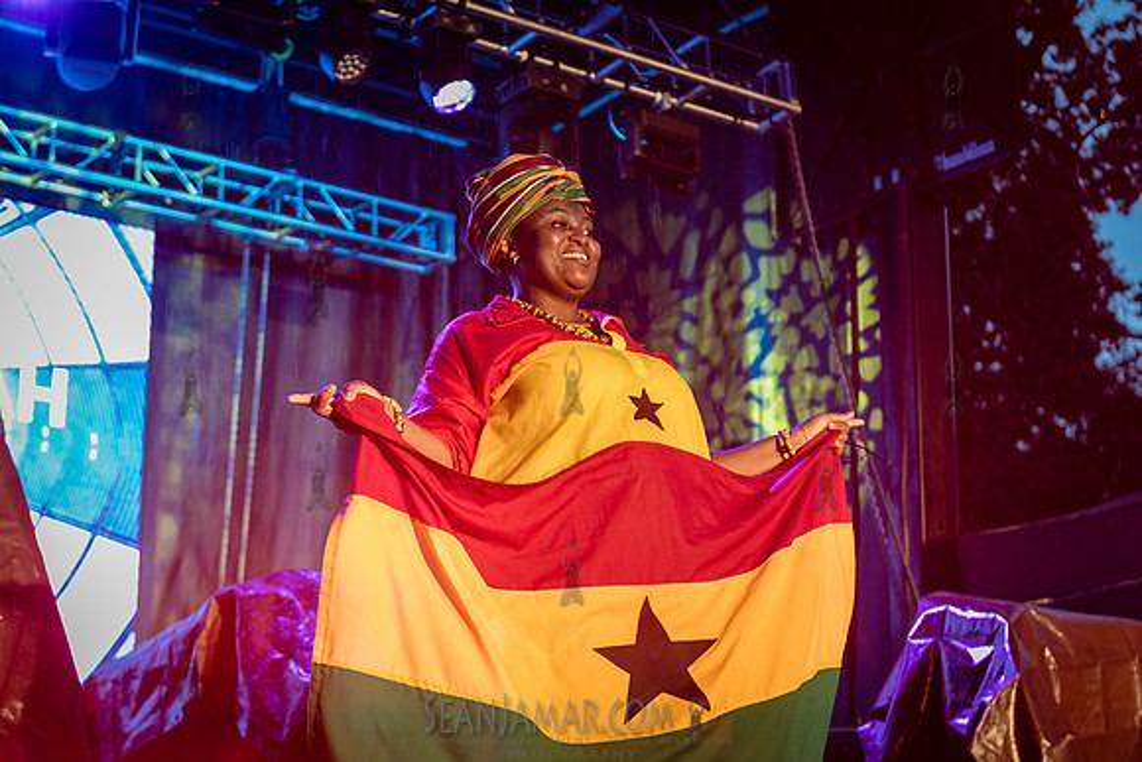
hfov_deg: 28.8
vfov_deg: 19.5
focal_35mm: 70
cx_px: 571
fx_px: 2221
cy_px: 381
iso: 5000
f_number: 4
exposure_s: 1/160
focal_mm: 70
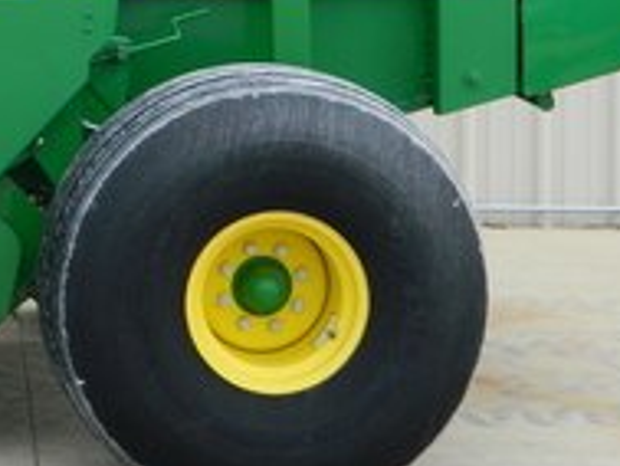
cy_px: -43
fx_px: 2939
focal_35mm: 164
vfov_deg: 9.0
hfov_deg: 11.9
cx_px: -66
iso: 110
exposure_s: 1/400
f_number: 3.8
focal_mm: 10.2
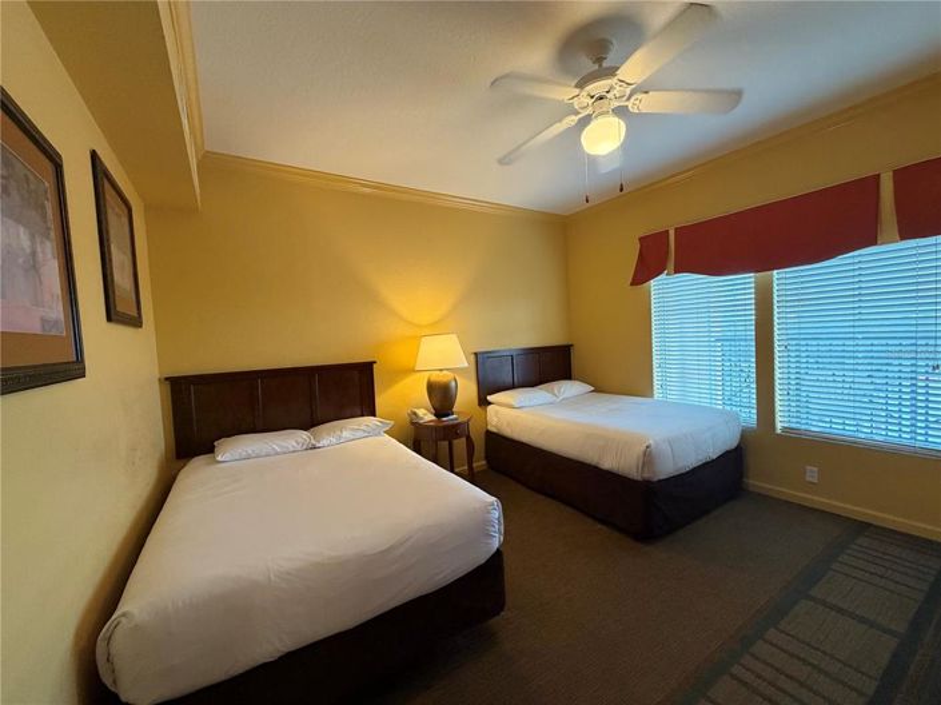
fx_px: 380
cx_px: 470
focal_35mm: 14
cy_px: 352
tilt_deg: -2.4
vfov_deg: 85.6
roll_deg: +3.1
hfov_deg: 102.1
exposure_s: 1/60
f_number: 2.2
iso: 320
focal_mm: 2.22
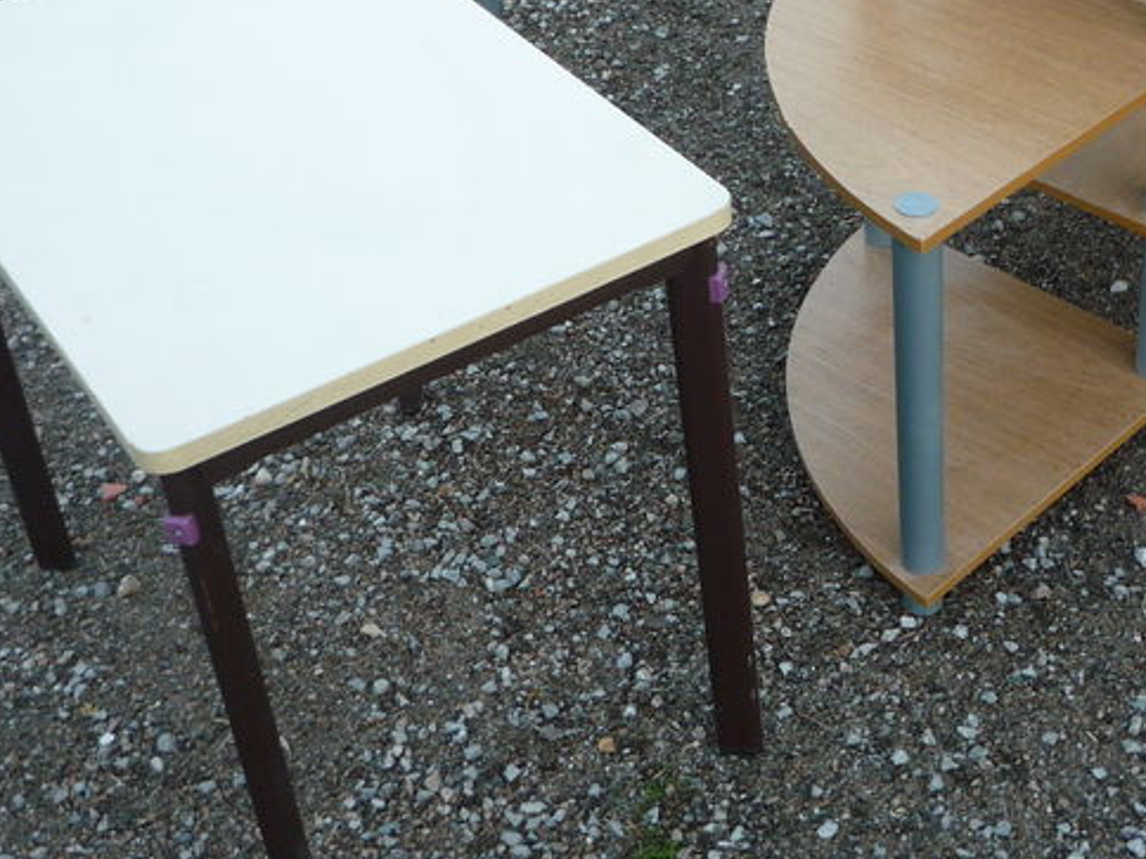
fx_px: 2053
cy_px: 232
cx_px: 826
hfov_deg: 30.8
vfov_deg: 23.4
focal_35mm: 62
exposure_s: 1/30
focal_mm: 5.2
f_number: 3.3
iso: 100
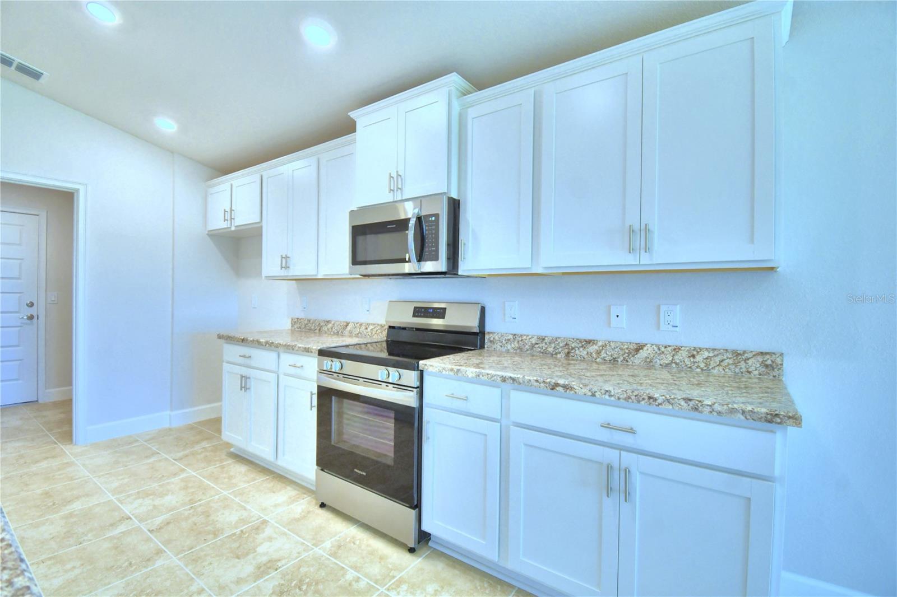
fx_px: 374
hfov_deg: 100.4
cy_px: 298
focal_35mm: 15
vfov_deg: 77.3
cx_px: 448
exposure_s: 1/80
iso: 400
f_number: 4.5
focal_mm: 10
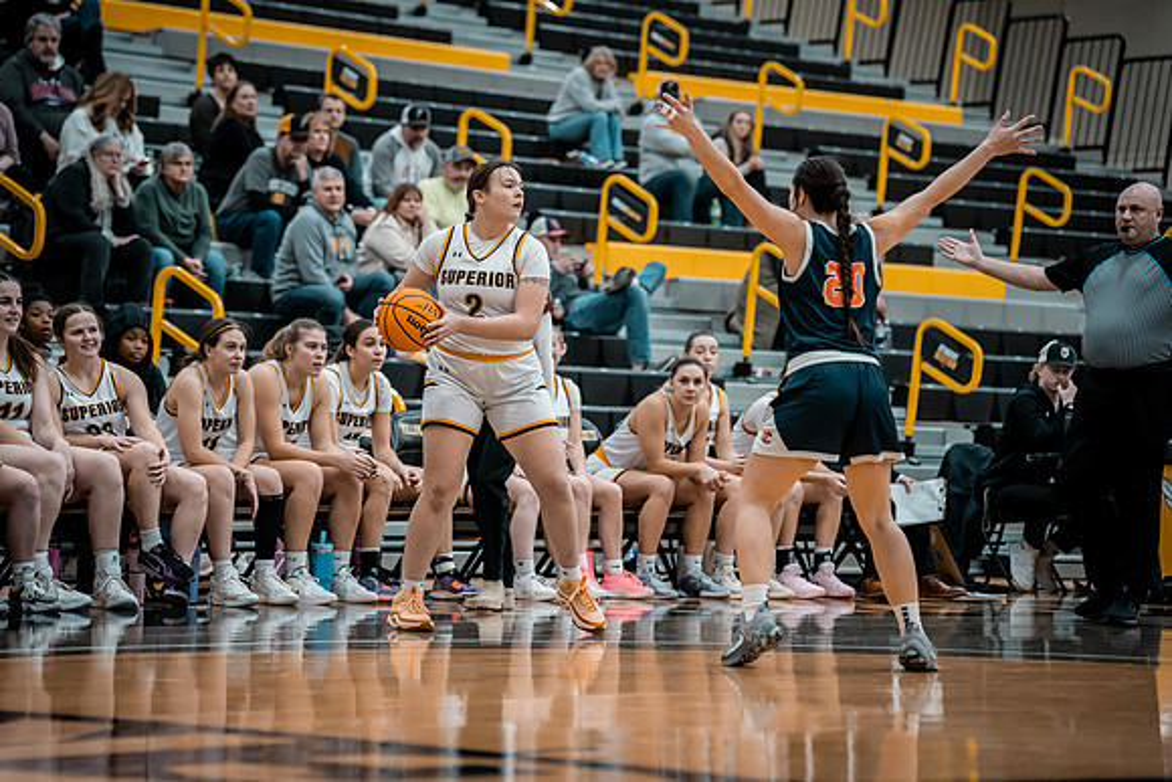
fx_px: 4093
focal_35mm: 126
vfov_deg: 10.9
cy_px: 350
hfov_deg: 16.3
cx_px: 510
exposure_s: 1/640
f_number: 2.8
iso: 1600
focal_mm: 110
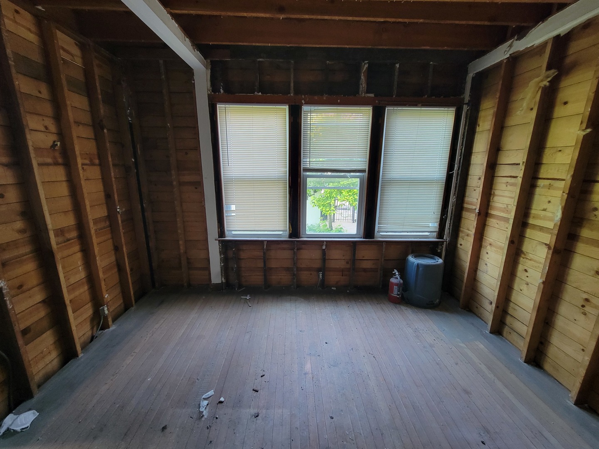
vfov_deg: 89.9
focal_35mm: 13
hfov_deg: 106.2
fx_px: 225
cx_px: 300
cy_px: 224
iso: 320
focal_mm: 2.2
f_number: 2.2
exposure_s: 1/40
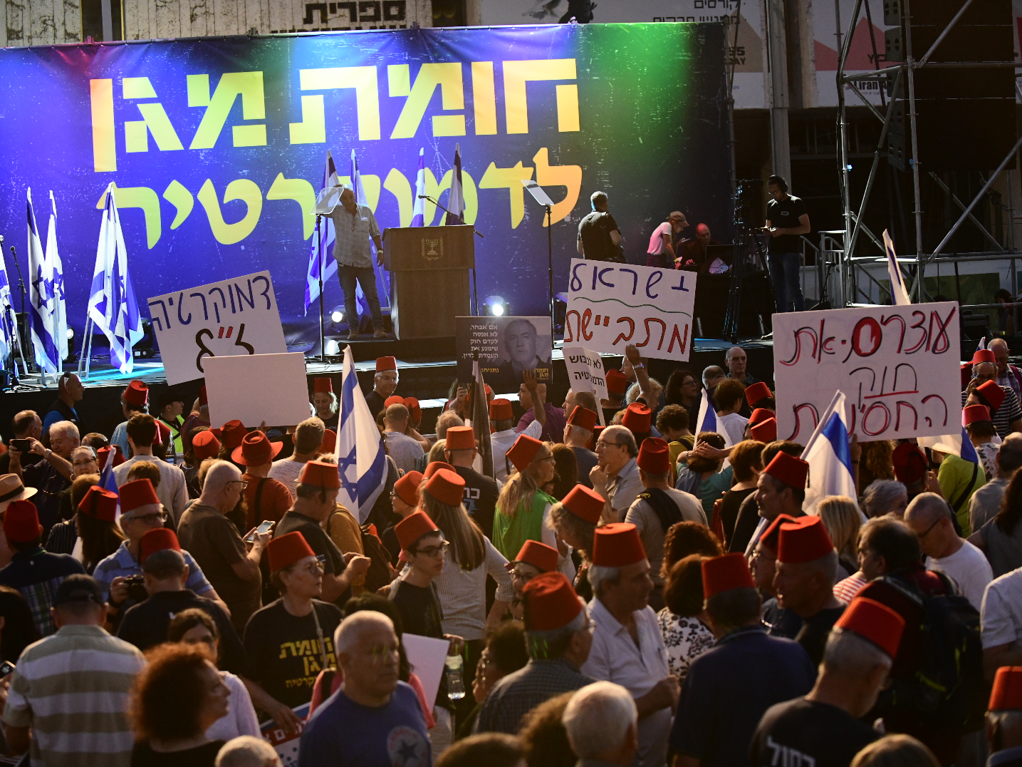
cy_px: 384
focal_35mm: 76
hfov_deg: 25.6
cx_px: 452
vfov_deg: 19.4
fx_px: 2244
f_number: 3.5
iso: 4000
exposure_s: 1/500
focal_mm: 70
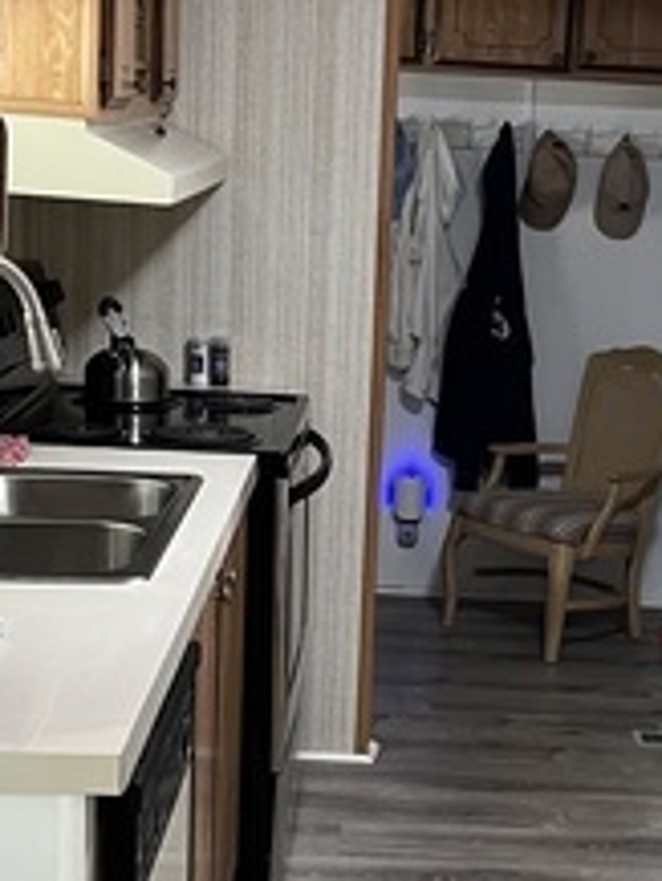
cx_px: 483
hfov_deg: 18.4
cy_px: 607
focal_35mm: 80
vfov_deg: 24.3
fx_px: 2038
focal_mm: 5.1
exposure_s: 1/60
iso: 160
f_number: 1.6
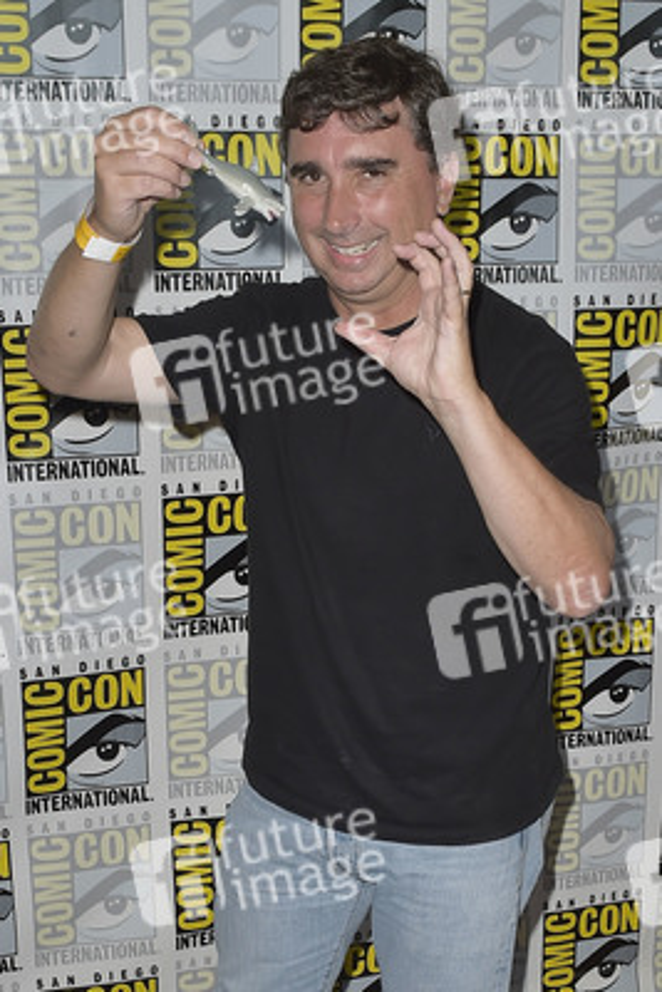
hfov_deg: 48.0
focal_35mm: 27
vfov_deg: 67.4
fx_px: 744
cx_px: 331
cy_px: 496
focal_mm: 27
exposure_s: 1/250
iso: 250
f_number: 6.3
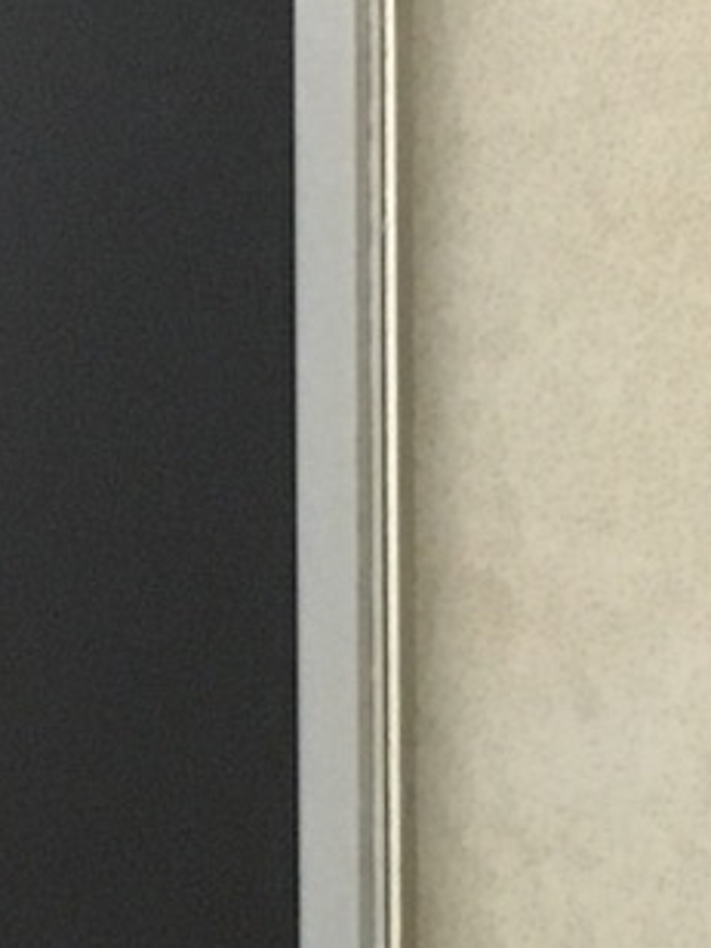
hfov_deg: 8.0
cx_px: -474
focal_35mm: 181
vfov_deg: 10.8
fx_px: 4957
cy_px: 951
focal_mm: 4.15
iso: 320
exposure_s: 1/17
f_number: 2.2
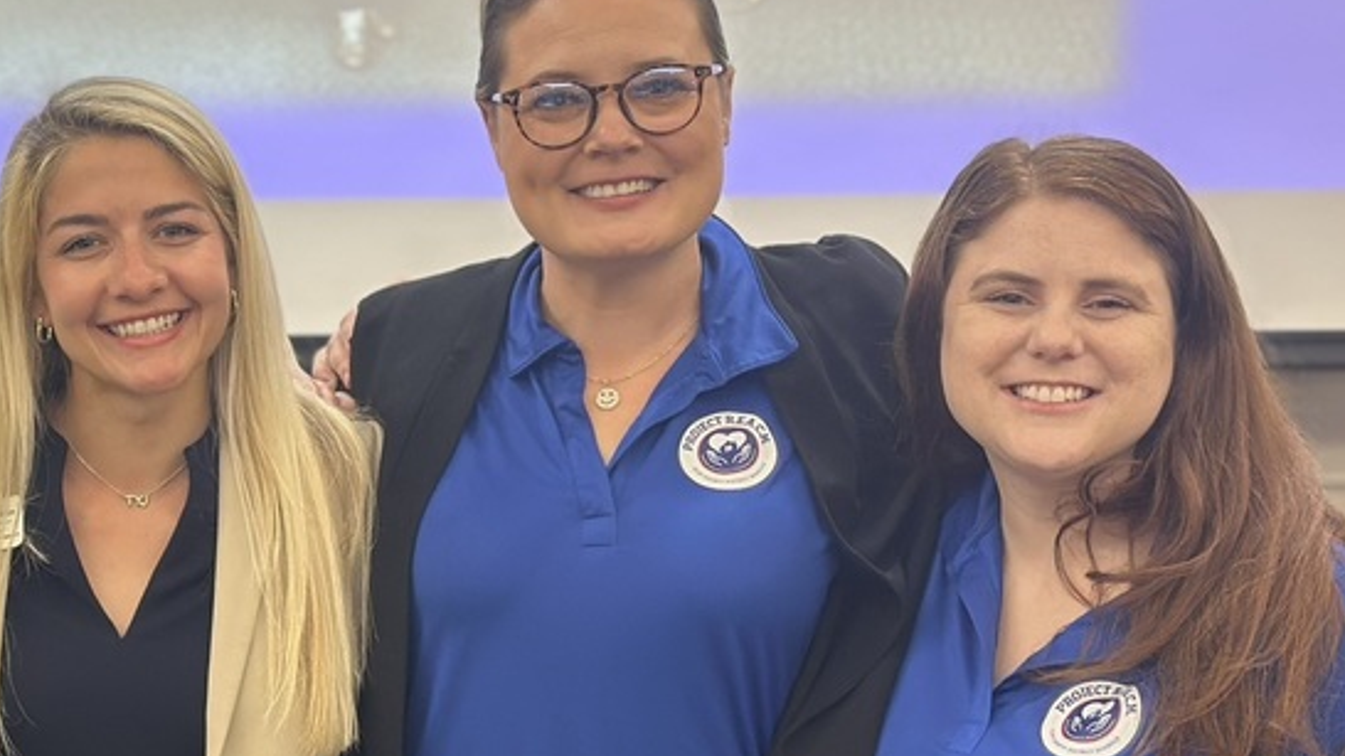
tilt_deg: -7.3
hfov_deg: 21.3
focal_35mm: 98
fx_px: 3495
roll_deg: +0.7
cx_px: 145
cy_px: 517
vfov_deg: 12.3
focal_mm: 6.86
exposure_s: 1/60
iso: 100
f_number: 1.78
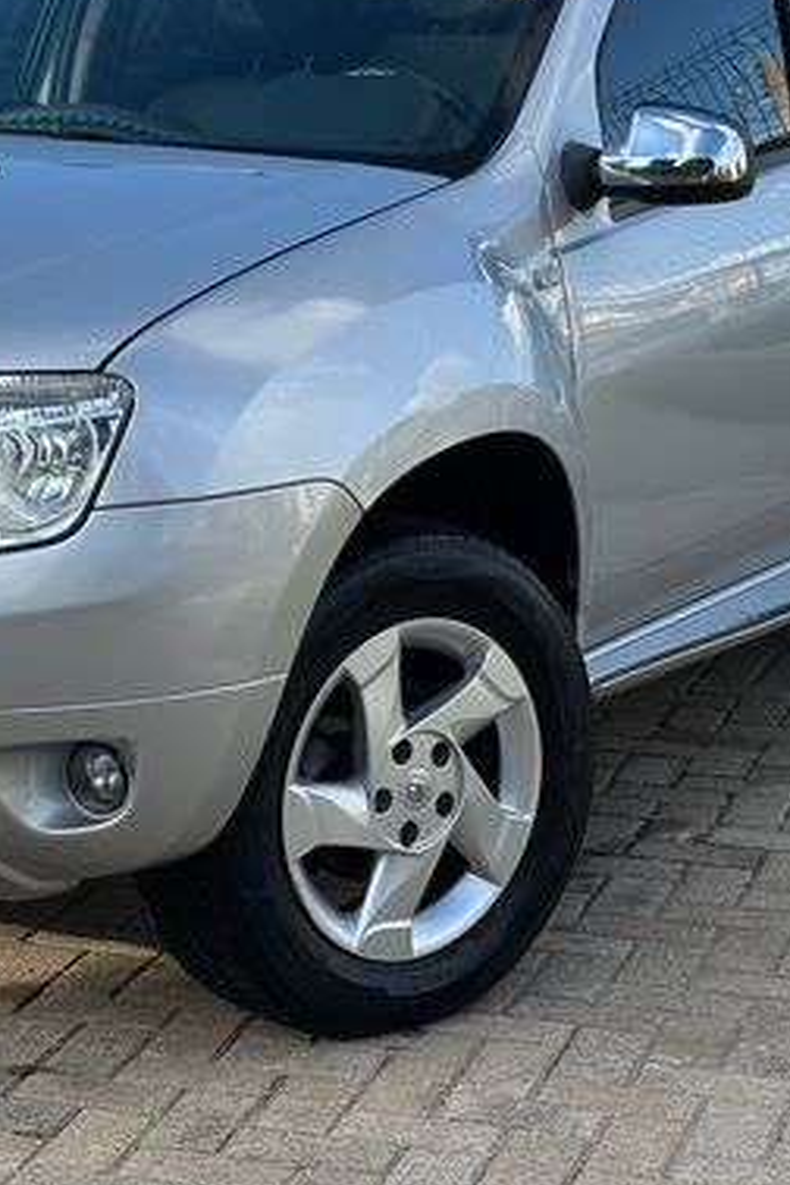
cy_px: 304
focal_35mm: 107
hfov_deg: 12.8
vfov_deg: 19.0
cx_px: 229
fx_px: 3522
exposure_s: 1/1305
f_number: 1.78
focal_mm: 6.86
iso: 64
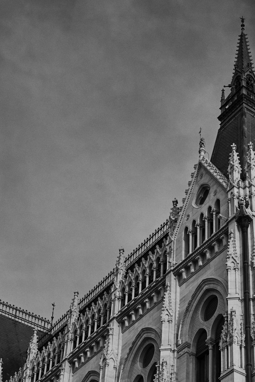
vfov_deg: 25.4
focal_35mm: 79
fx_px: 839
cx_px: 173
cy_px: 286
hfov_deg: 17.2
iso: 100
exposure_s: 1/125
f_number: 8
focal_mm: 50
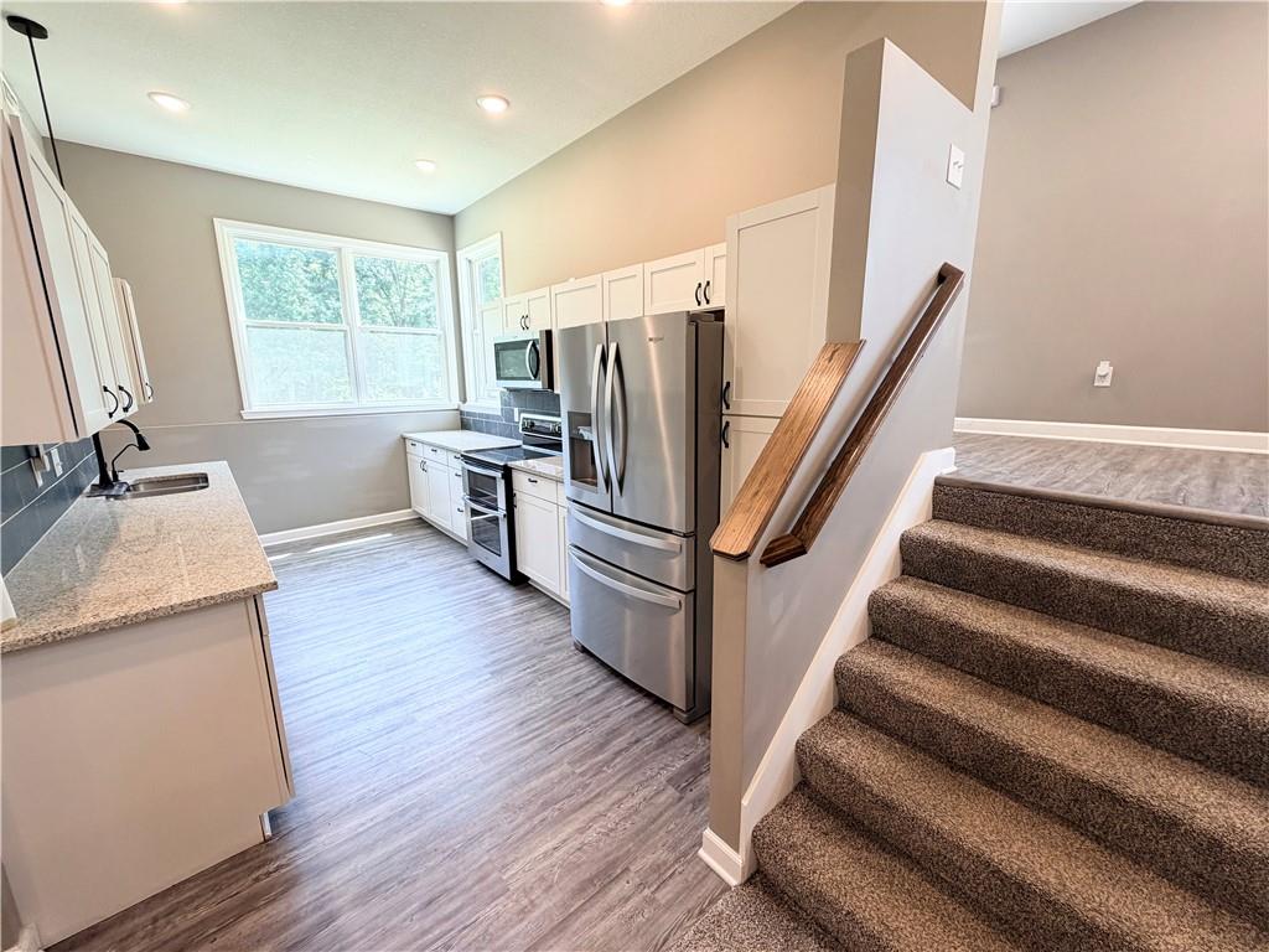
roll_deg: +0.9
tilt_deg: -12.0
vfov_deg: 85.7
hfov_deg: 102.1
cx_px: 634
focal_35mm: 14
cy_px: 476
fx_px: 513
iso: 125
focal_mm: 2.22
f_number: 2.2
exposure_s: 1/120
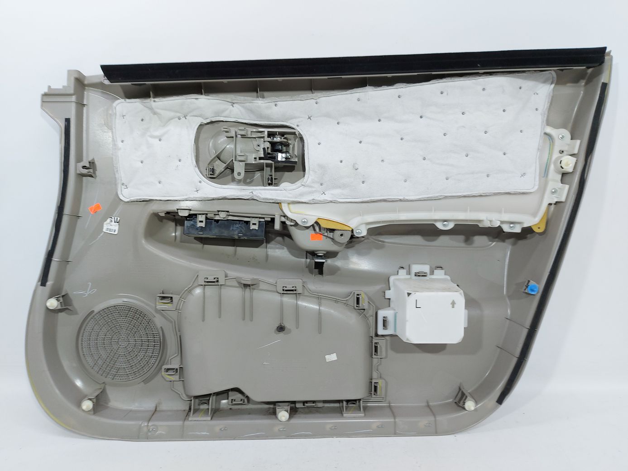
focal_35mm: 24
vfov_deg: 56.8
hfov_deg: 71.6
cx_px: 314
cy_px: 236
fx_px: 435
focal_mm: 5.23
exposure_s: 1/50
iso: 50
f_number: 1.8
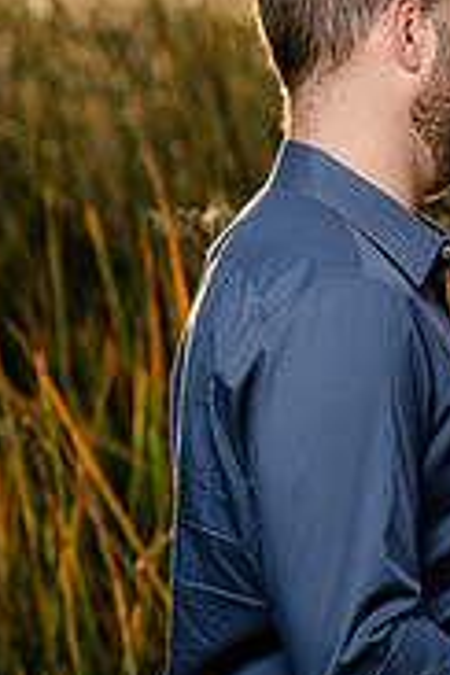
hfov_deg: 4.5
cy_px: 557
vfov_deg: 6.8
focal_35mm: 303
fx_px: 5681
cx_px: 520
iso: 50
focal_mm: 123
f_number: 5
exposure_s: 1/250
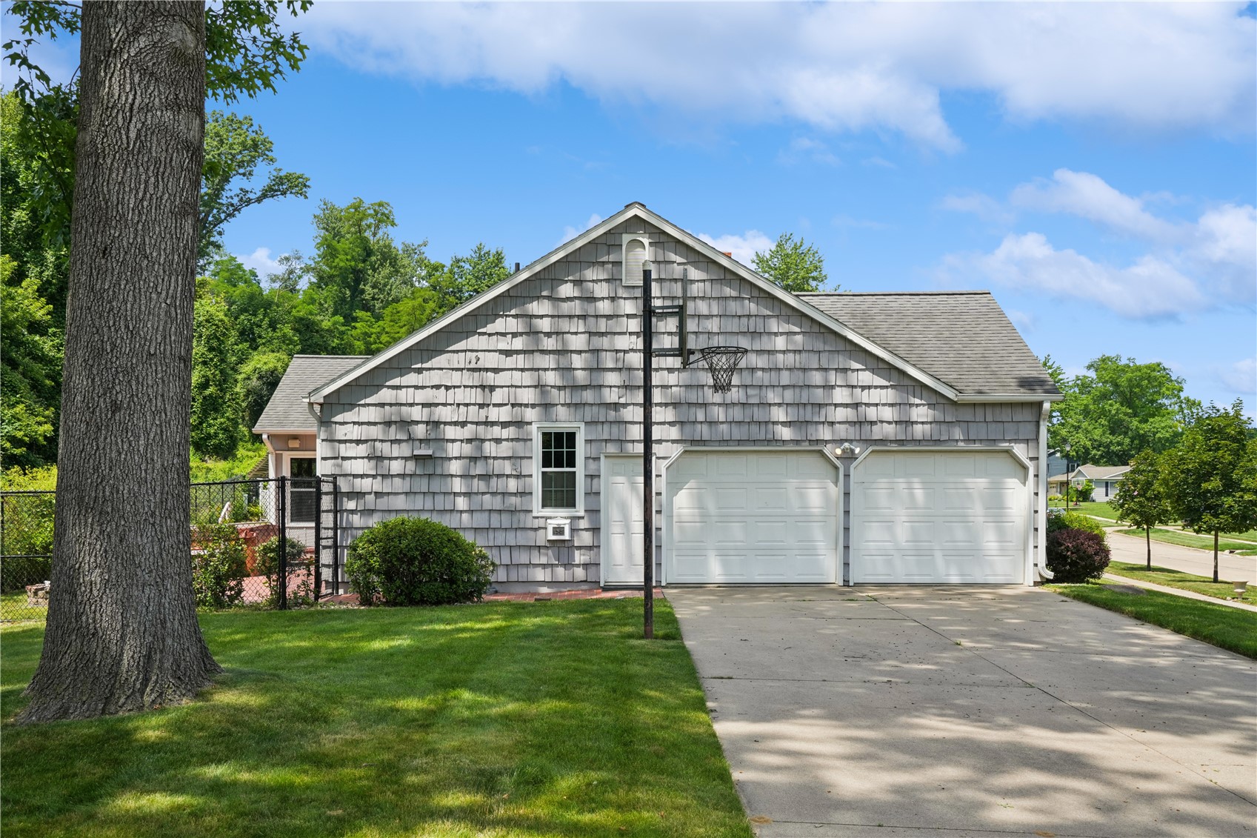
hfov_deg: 54.4
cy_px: 419
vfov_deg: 37.8
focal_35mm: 35
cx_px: 628
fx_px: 1222
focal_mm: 35
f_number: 9
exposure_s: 1/500
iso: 400
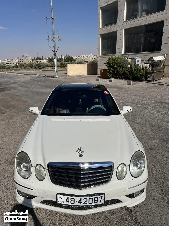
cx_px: 84
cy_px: 113
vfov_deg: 67.3
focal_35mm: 26
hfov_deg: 53.1
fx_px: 169
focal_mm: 5.7
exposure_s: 1/12658
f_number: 1.5
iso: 50
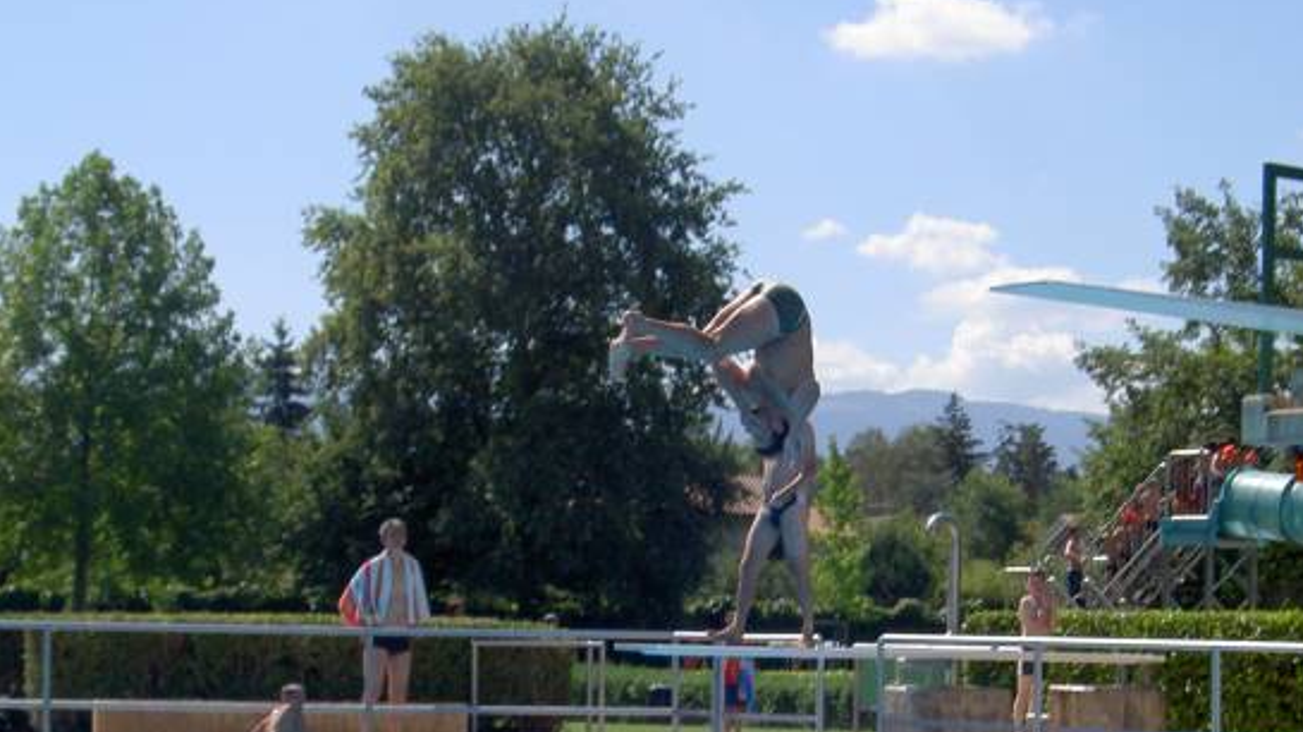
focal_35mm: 88
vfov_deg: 13.6
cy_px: 665
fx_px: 3039
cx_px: 722
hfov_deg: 24.2
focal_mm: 11.3
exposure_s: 1/400
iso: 100
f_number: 5.5
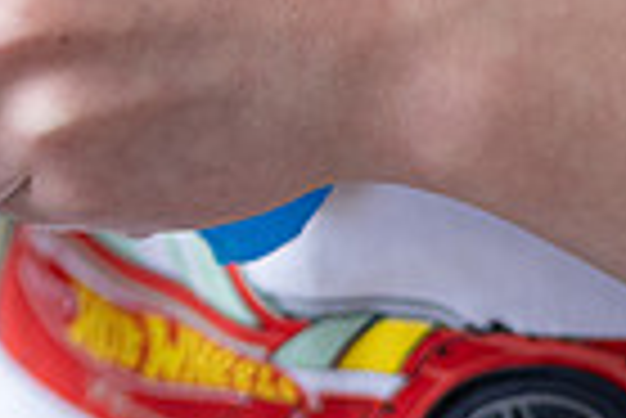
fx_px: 3621
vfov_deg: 6.6
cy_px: 25
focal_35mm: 208
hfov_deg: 9.3
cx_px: -626
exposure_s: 1/500
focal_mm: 50
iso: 1000
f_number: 2.8
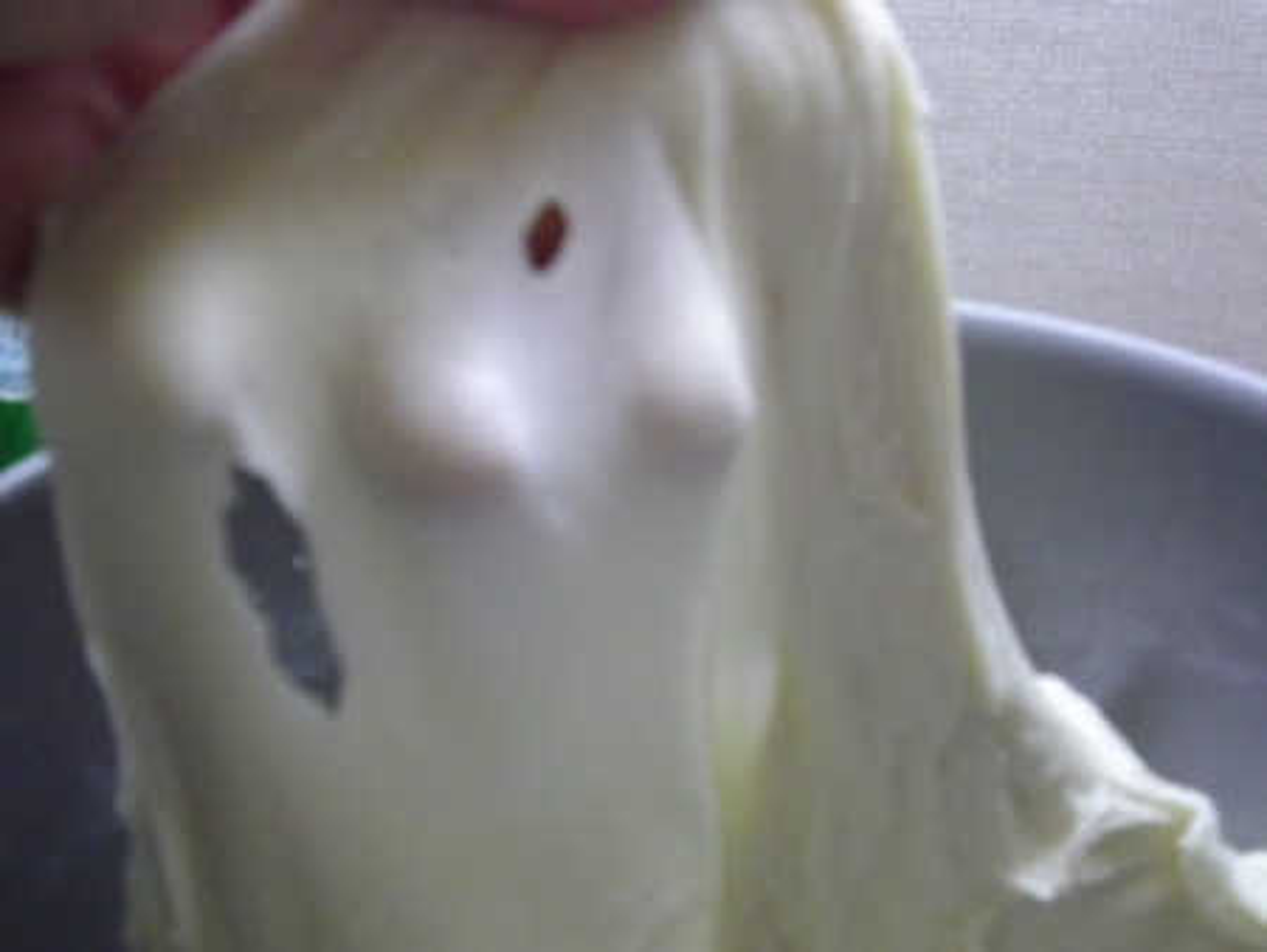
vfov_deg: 32.2
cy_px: 476
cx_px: 634
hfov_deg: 42.1
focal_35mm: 45
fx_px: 1648
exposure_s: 1/60
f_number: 4.3
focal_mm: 8.2
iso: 795
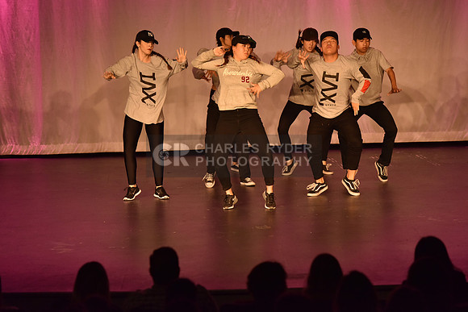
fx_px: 1950
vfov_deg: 9.2
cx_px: 234
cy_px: 156
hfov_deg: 13.7
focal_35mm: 150
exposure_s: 1/250
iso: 2000
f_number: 4
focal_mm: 150
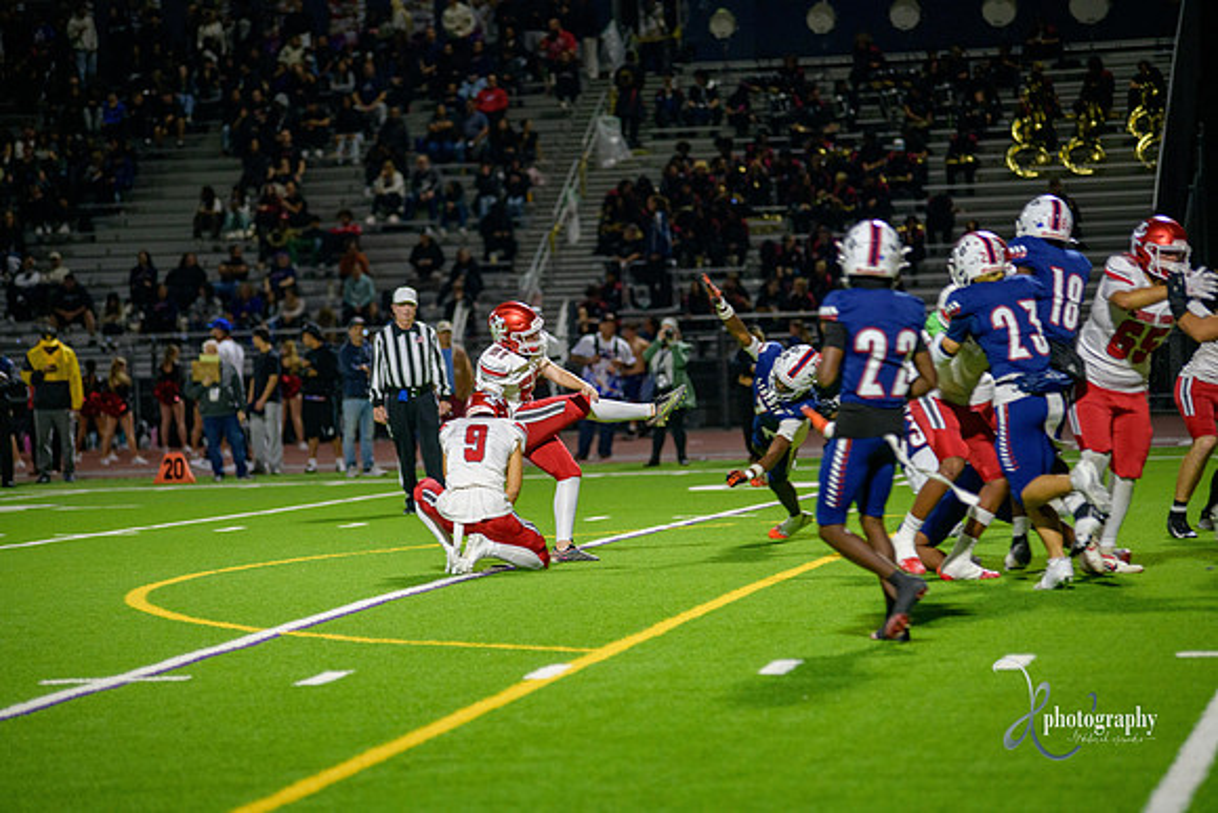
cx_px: 609
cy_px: 406
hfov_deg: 13.7
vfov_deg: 9.2
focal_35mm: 150
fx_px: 5076
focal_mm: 150
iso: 2000
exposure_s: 1/320
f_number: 2.8
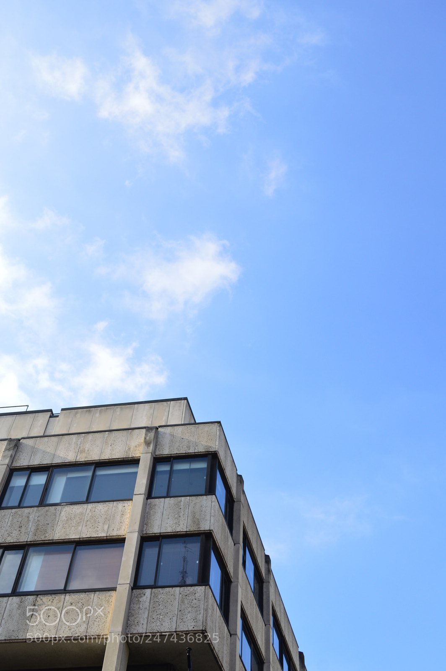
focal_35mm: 40
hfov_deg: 33.0
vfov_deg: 48.0
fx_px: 754
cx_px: 223
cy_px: 336
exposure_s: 1/320
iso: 200
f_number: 9
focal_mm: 27
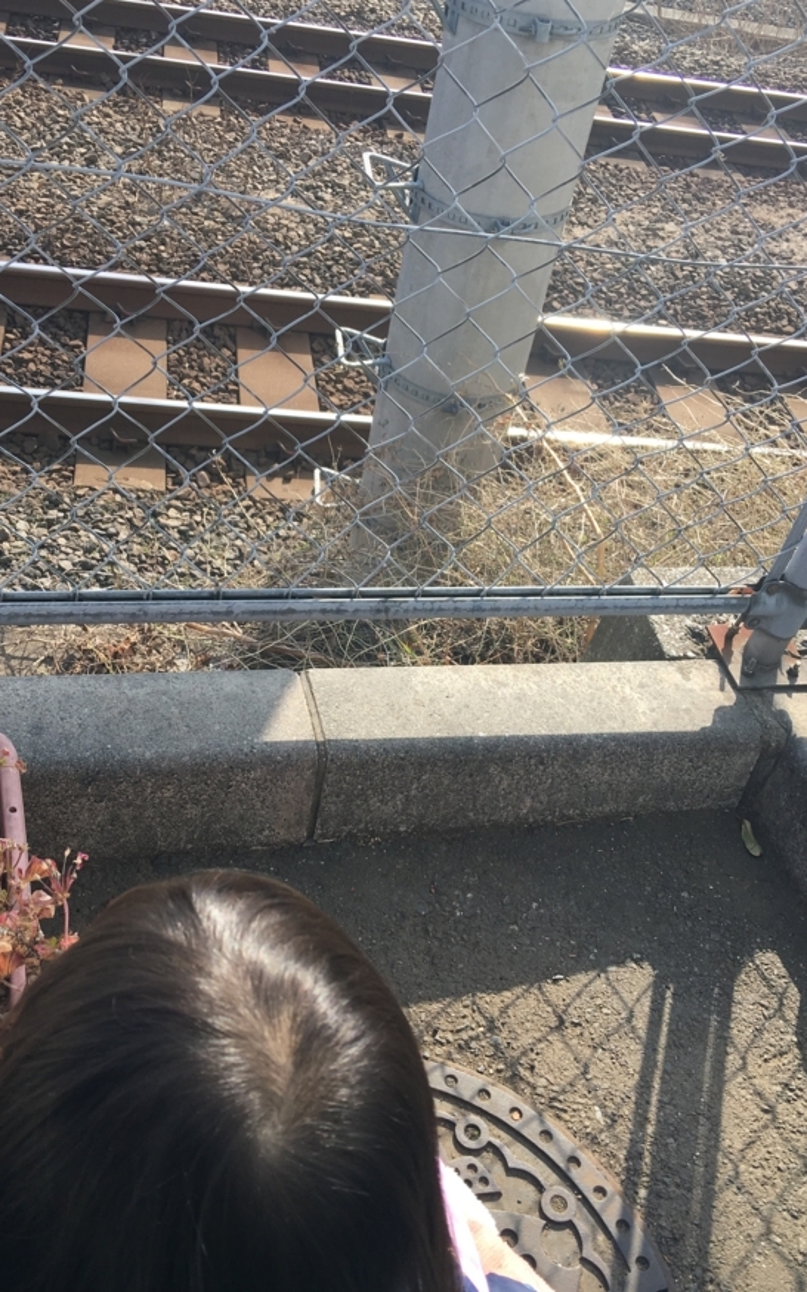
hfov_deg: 35.3
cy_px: 631
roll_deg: -11.5
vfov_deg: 54.0
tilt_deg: -40.7
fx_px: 1267
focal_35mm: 36
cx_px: 387
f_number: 2.2
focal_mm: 4.15
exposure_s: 1/569
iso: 25
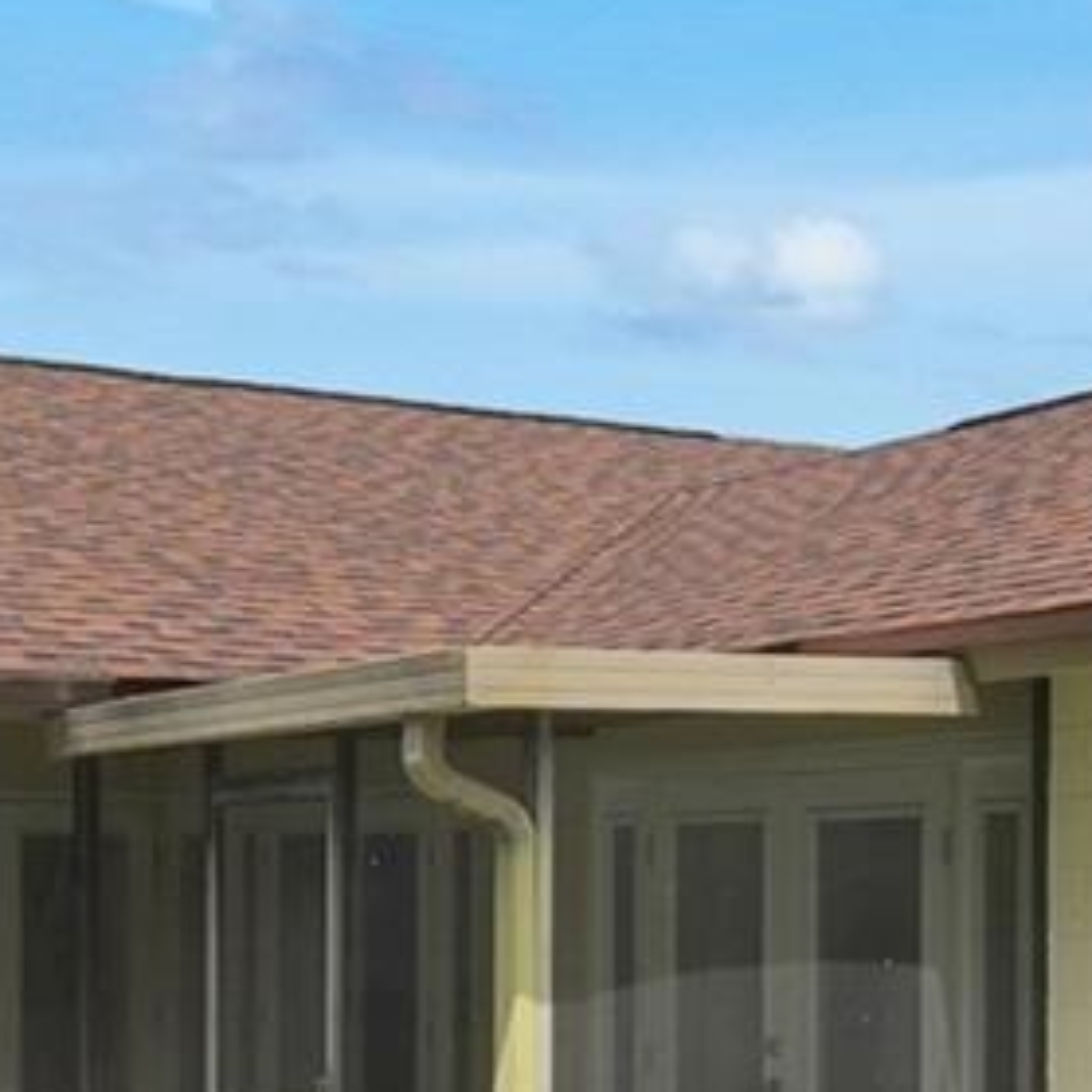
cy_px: 947
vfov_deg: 23.2
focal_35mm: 73
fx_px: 2605
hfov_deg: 23.6
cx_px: 462
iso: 250
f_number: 9
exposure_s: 1/40
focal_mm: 10
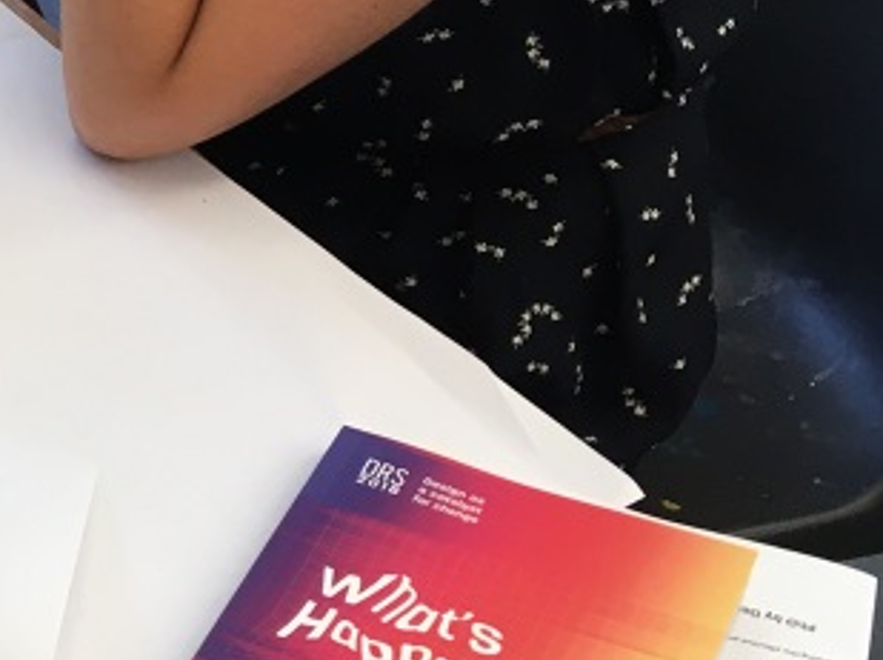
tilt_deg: -37.3
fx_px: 2395
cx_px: -449
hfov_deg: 18.5
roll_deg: -1.6
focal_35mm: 94
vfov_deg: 15.7
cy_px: 317
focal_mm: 4.15
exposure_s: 1/33
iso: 25
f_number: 2.2
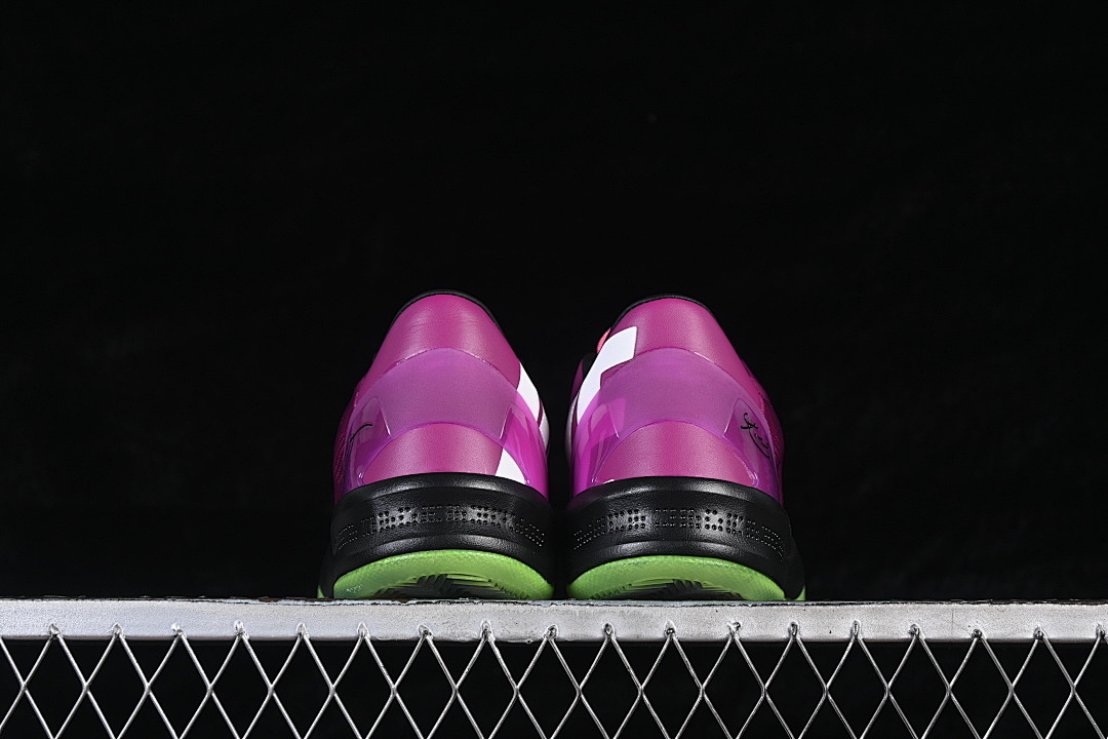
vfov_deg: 18.2
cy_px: 370
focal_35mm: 75
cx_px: 554
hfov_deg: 27.0
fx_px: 2308
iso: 160
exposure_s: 1/80
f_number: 7.1
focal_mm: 50
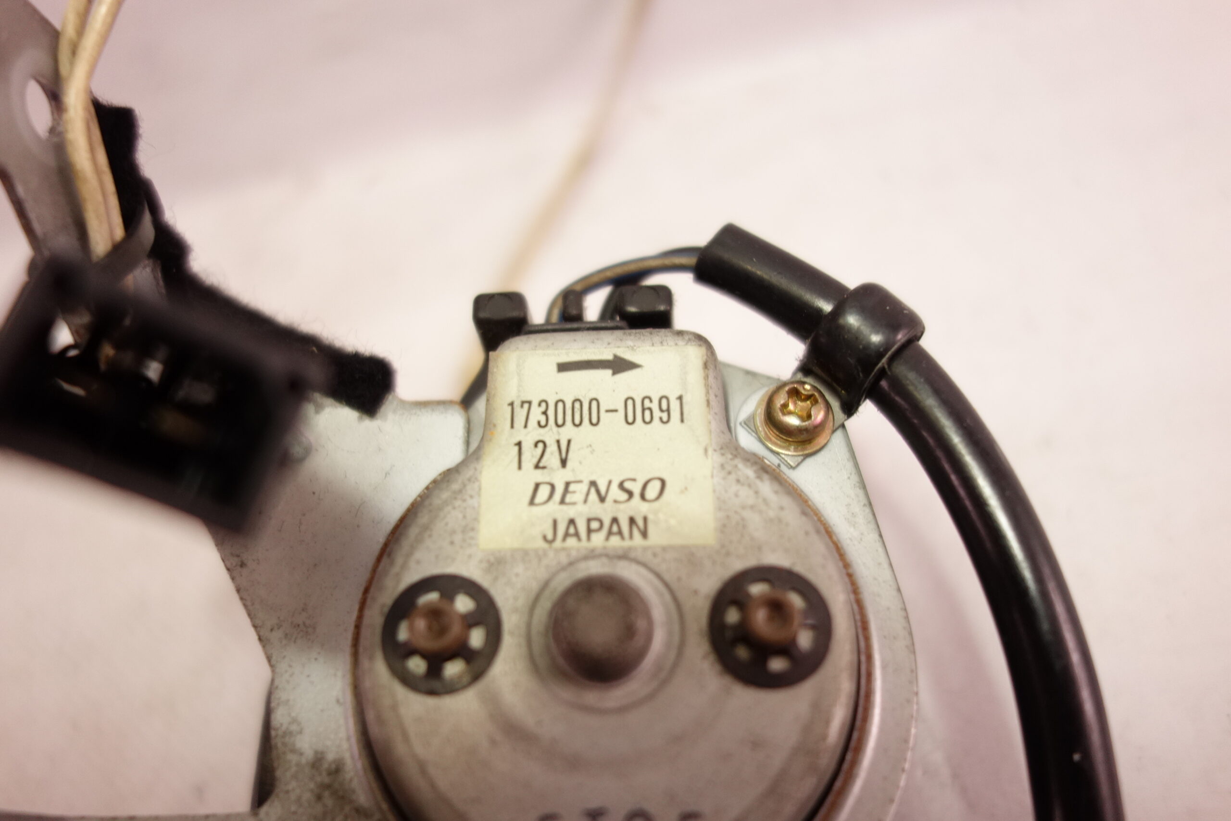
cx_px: 616
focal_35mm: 29
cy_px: 410
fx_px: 992
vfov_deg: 45.0
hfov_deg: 63.7
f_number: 2
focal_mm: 10.63
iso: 250
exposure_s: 1/40
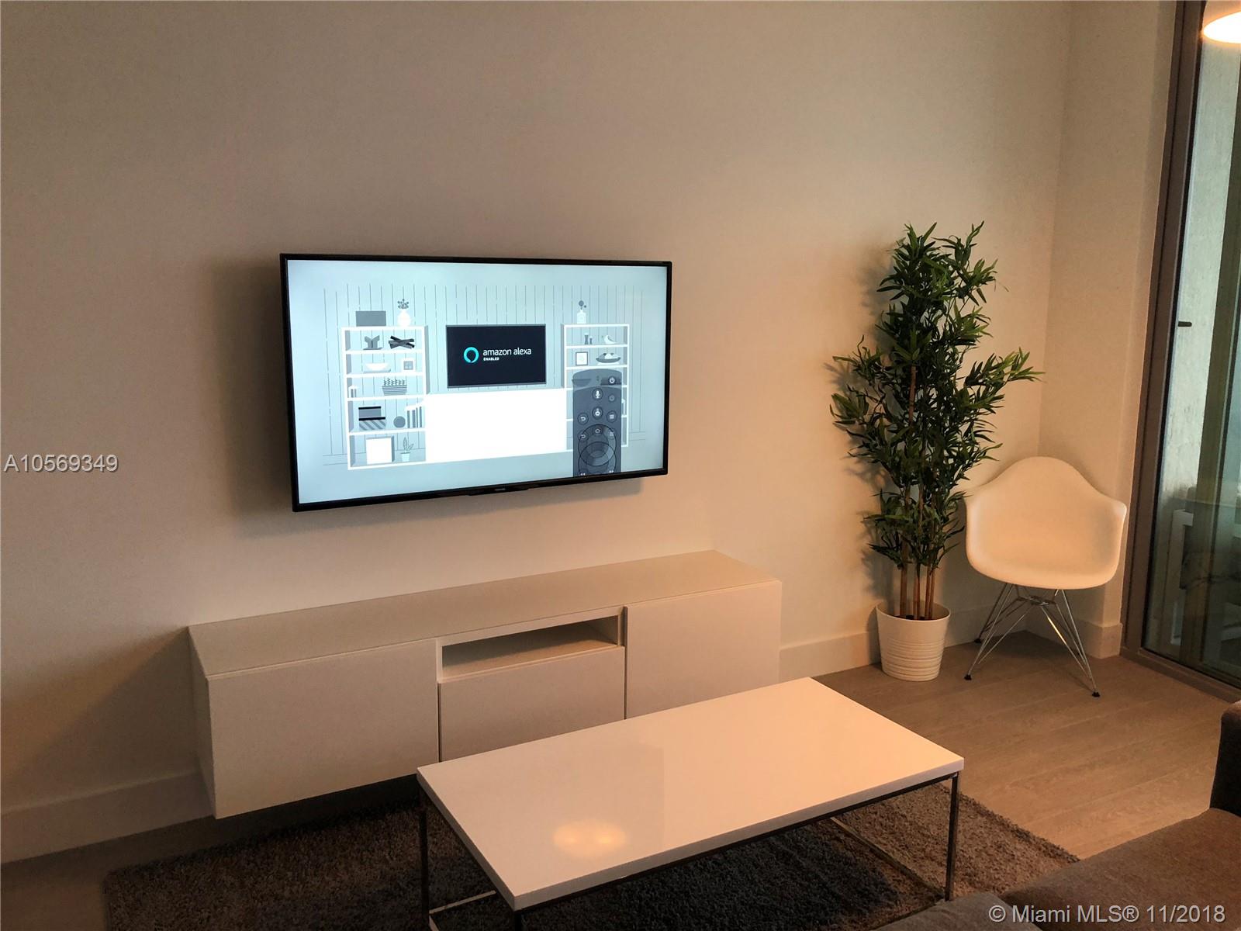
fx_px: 1004
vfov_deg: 49.7
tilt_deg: -10.0
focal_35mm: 28
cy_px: 466
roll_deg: -0.3
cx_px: 620
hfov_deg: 63.4
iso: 40
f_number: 1.8
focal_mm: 4
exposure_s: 1/22
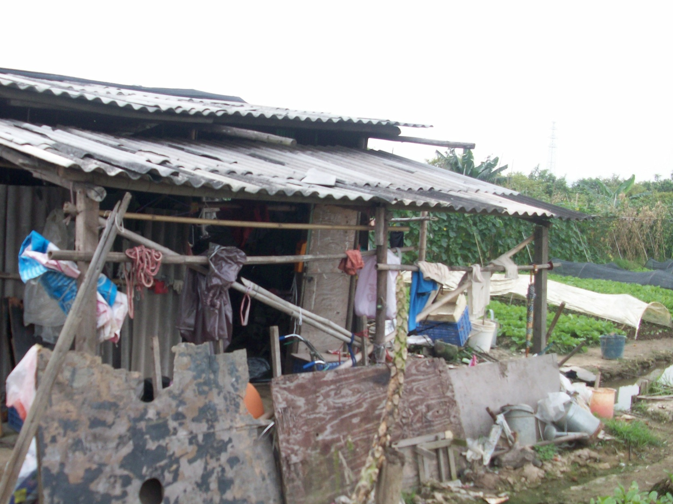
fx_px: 816
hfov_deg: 44.5
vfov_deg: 34.3
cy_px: 241
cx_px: 258
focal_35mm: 42
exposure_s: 1/206
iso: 64
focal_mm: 5.7
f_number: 2.8
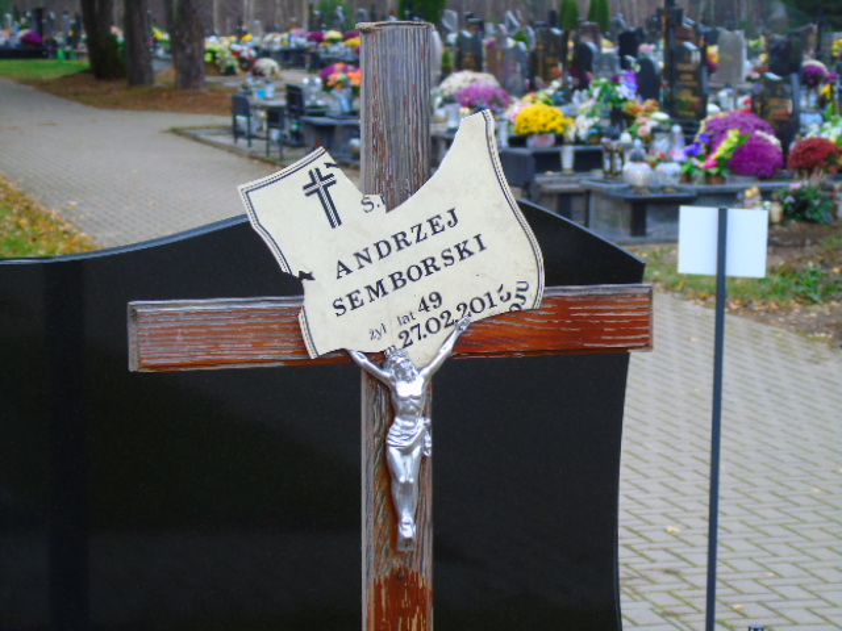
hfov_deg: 18.2
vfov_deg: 13.7
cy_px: 316
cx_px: 421
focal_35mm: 108
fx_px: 2627
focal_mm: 19
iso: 100
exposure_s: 1/30
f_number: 4.4
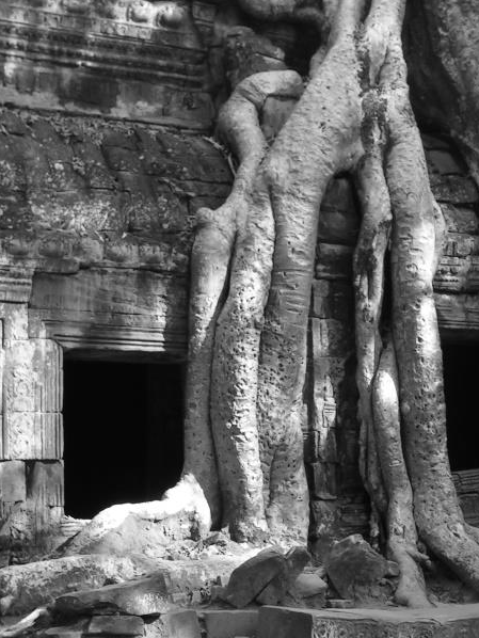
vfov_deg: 25.3
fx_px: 1420
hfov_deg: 19.0
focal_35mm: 77
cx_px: 347
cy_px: 262
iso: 50
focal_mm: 6.9
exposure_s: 1/60
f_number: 3.5
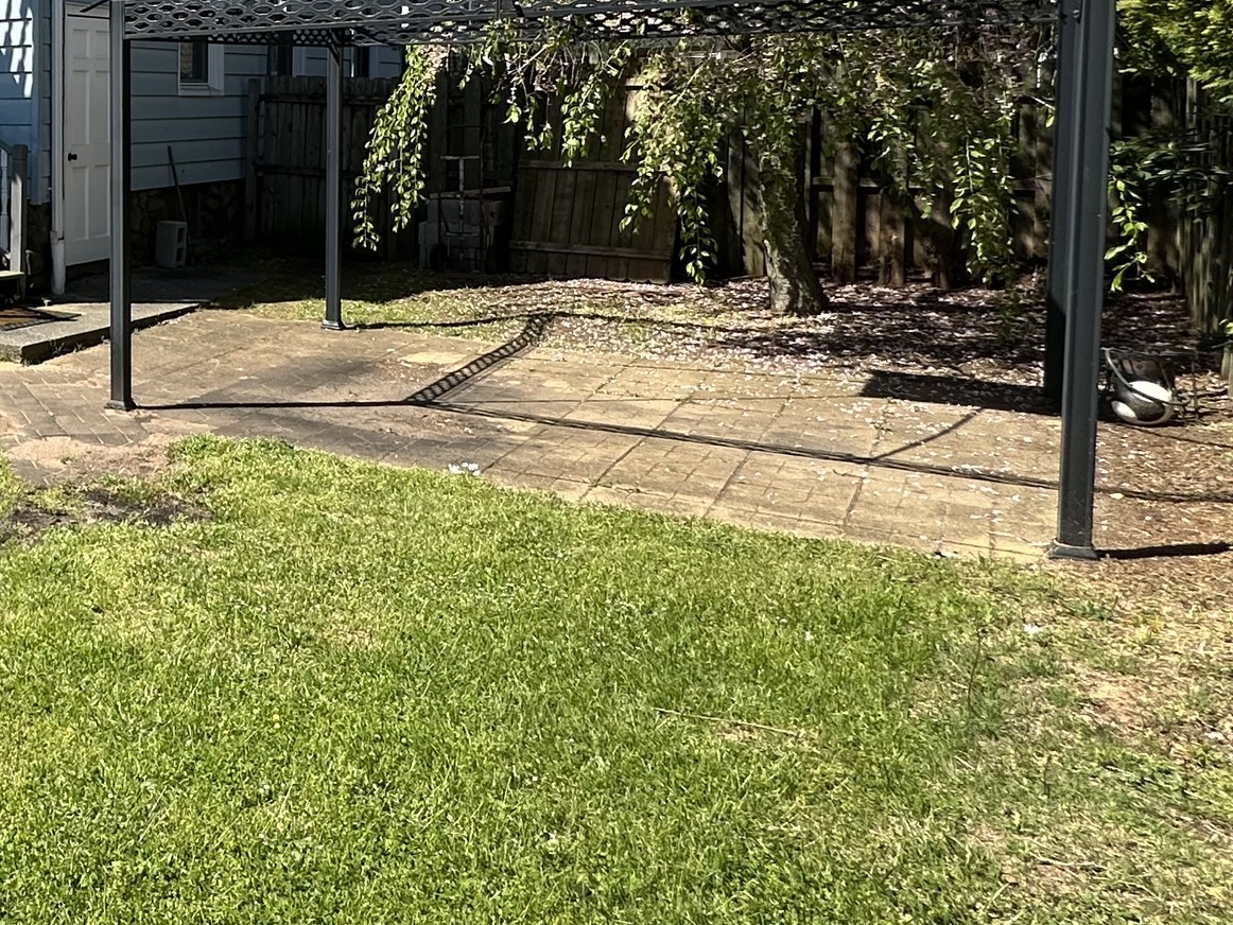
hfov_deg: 38.3
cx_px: -220
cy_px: 176
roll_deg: +0.1
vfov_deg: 37.2
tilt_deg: -2.6
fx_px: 1318
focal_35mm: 37
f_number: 2.2
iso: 50
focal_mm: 2.22
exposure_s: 1/1182
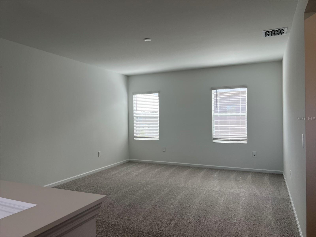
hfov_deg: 67.3
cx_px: 158
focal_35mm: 26
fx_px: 237
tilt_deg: -0.2
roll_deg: +0.1
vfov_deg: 53.1
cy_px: 118
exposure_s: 1/256
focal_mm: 5.7
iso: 40
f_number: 1.5
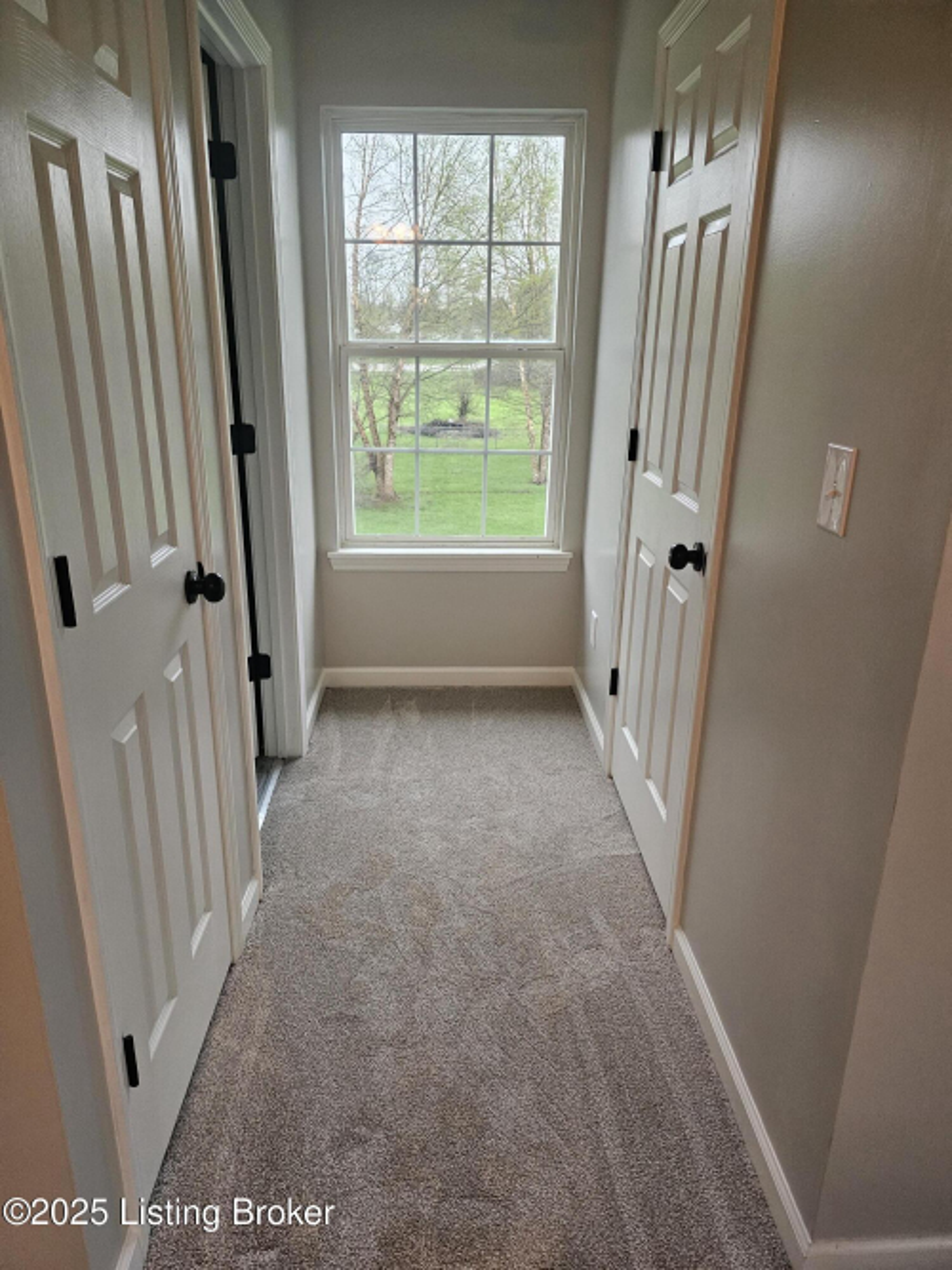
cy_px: 635
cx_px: 476
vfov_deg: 73.9
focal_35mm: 23
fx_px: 844
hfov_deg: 58.9
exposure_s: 1/120
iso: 640
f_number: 1.7
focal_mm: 6.3
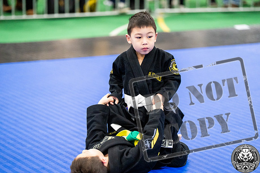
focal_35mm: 150
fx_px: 1084
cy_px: 86
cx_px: 130
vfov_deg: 9.2
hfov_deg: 13.7
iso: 6400
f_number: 2.8
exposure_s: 1/500
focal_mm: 150
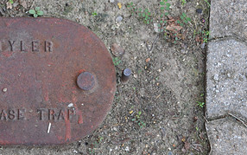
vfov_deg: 10.6
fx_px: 835
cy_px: 39
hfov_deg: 16.7
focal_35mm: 124
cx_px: 43
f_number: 4.5
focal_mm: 40
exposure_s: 1/125
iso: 220
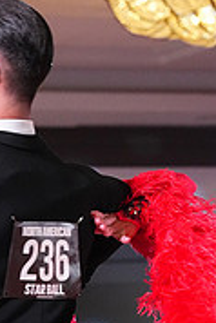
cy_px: 408
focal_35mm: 260
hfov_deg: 5.3
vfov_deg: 7.8
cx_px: 121
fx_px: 2335
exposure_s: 1/400
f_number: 5
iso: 8000
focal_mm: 80
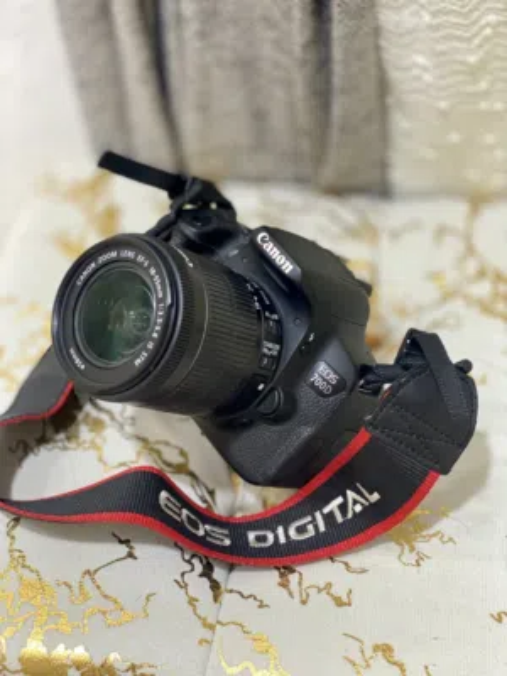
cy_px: 338
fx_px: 1015
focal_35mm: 52
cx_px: 254
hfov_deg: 28.0
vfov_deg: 36.8
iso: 250
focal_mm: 6
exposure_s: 1/72
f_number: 2
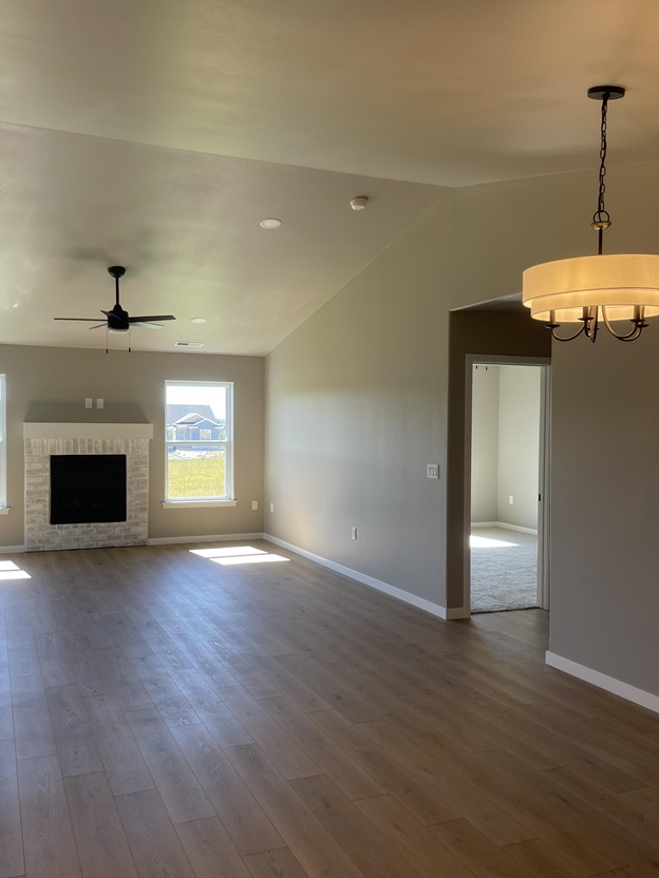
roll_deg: -0.4
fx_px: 761
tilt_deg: -0.9
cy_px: 448
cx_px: 291
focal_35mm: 30
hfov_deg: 46.7
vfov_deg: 60.0
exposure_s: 1/120
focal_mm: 4.2
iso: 32
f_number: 1.6
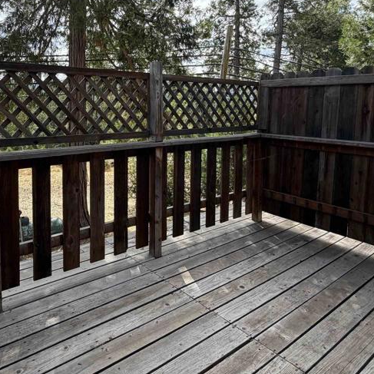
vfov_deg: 59.5
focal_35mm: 26
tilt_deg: -4.8
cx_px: 108
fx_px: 318
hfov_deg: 58.7
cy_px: 124
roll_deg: -1.2
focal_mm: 2.22
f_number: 2.2
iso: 40
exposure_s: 1/502
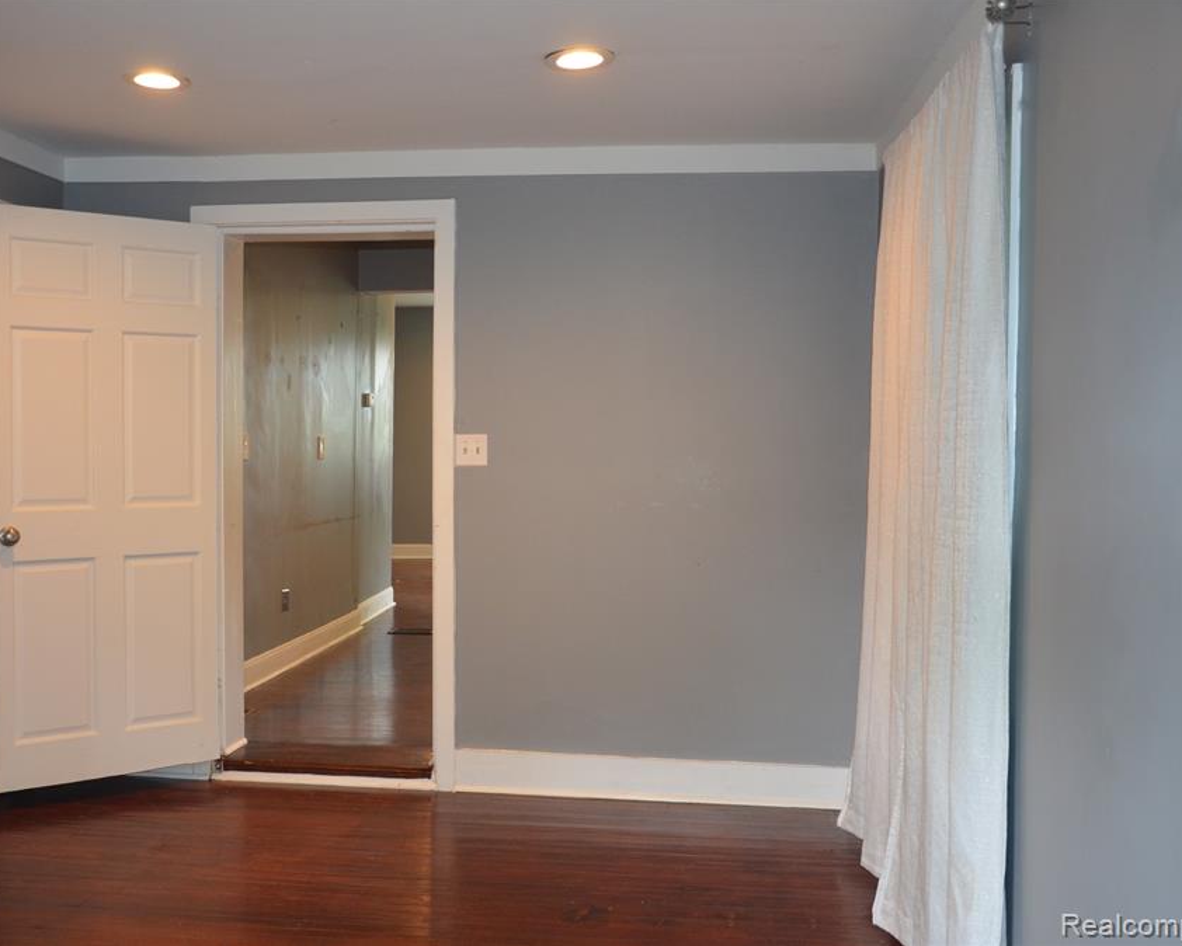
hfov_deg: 44.6
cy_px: 472
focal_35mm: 41
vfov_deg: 36.5
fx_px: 1435
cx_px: 484
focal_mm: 24
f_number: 3.8
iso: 800
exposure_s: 1/60
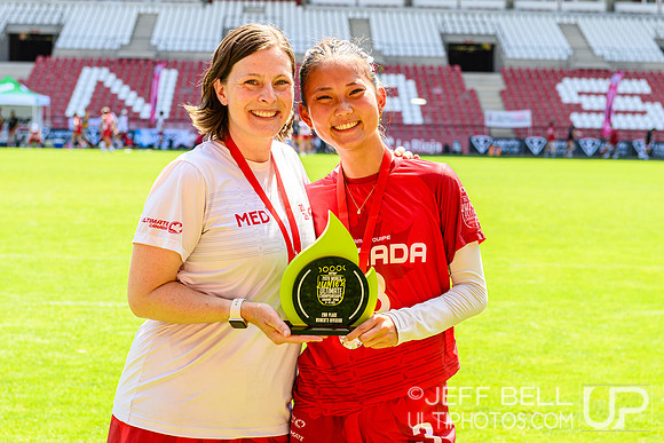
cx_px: 320
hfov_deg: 27.1
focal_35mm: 75
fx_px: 1380
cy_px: 230
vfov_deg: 18.2
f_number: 5.6
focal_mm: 70
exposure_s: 1/200
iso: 160
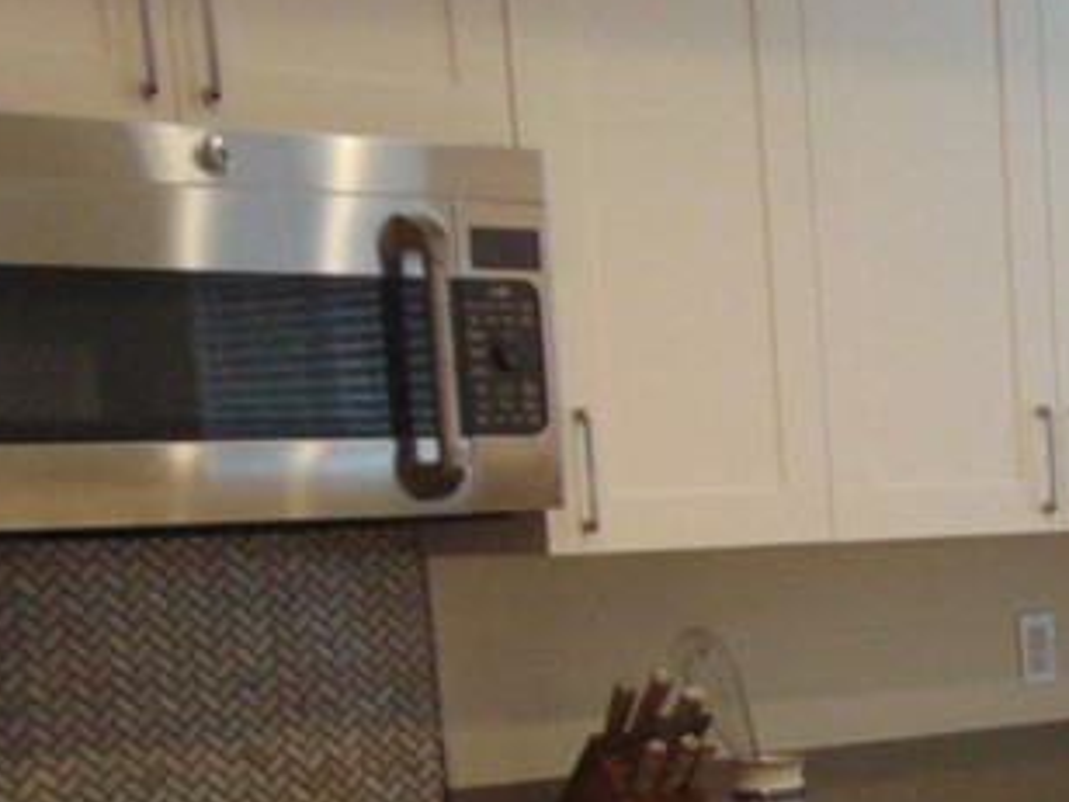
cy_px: 927
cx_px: 1333
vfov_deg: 17.1
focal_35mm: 83
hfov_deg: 21.6
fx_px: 2563
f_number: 3
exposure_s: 1/60
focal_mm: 4.5
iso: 200
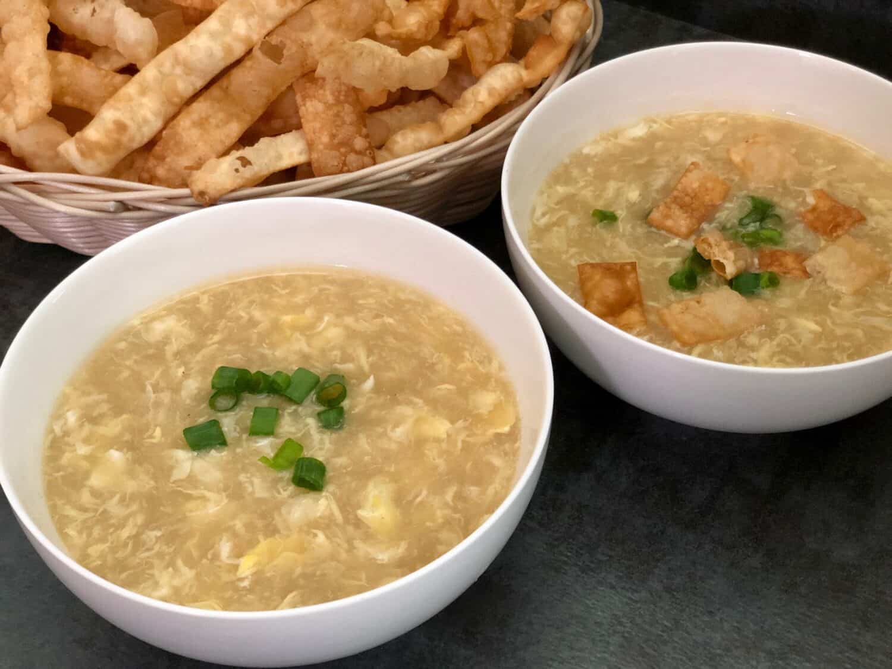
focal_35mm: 52
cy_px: 334
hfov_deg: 36.8
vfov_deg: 28.0
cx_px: 446
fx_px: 1340
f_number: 2.4
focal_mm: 6
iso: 160
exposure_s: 1/13
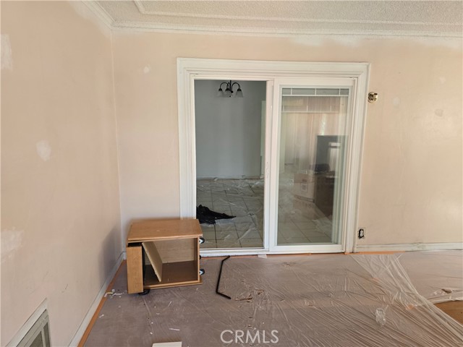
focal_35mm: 23
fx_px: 308
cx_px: 232
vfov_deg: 58.9
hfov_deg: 73.9
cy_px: 174
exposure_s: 1/120
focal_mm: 6.3
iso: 160
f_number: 1.7
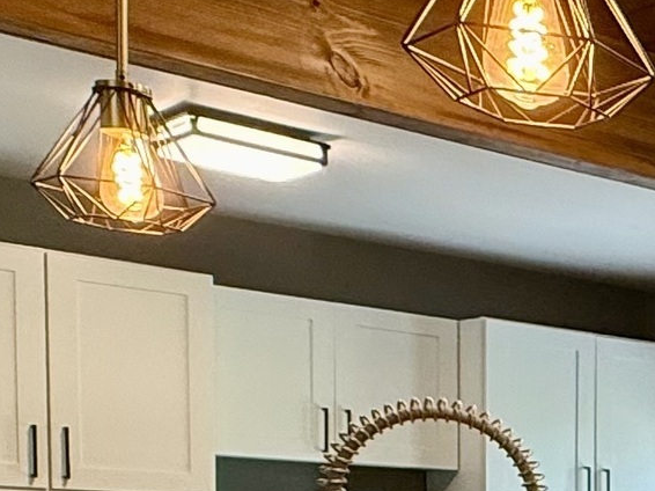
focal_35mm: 76
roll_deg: -2.4
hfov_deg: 18.7
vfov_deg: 17.9
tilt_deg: -4.3
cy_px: 662
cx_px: 1230
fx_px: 1437
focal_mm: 2.22
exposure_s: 1/120
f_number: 2.2
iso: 250
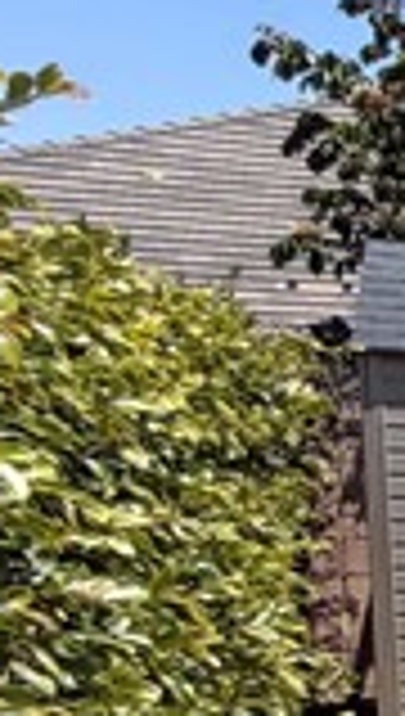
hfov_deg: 6.4
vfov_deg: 21.3
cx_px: 2020
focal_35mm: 98
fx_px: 1862
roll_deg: -0.5
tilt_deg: -5.3
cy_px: 639
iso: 25
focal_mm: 2.22
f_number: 2.2
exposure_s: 1/770
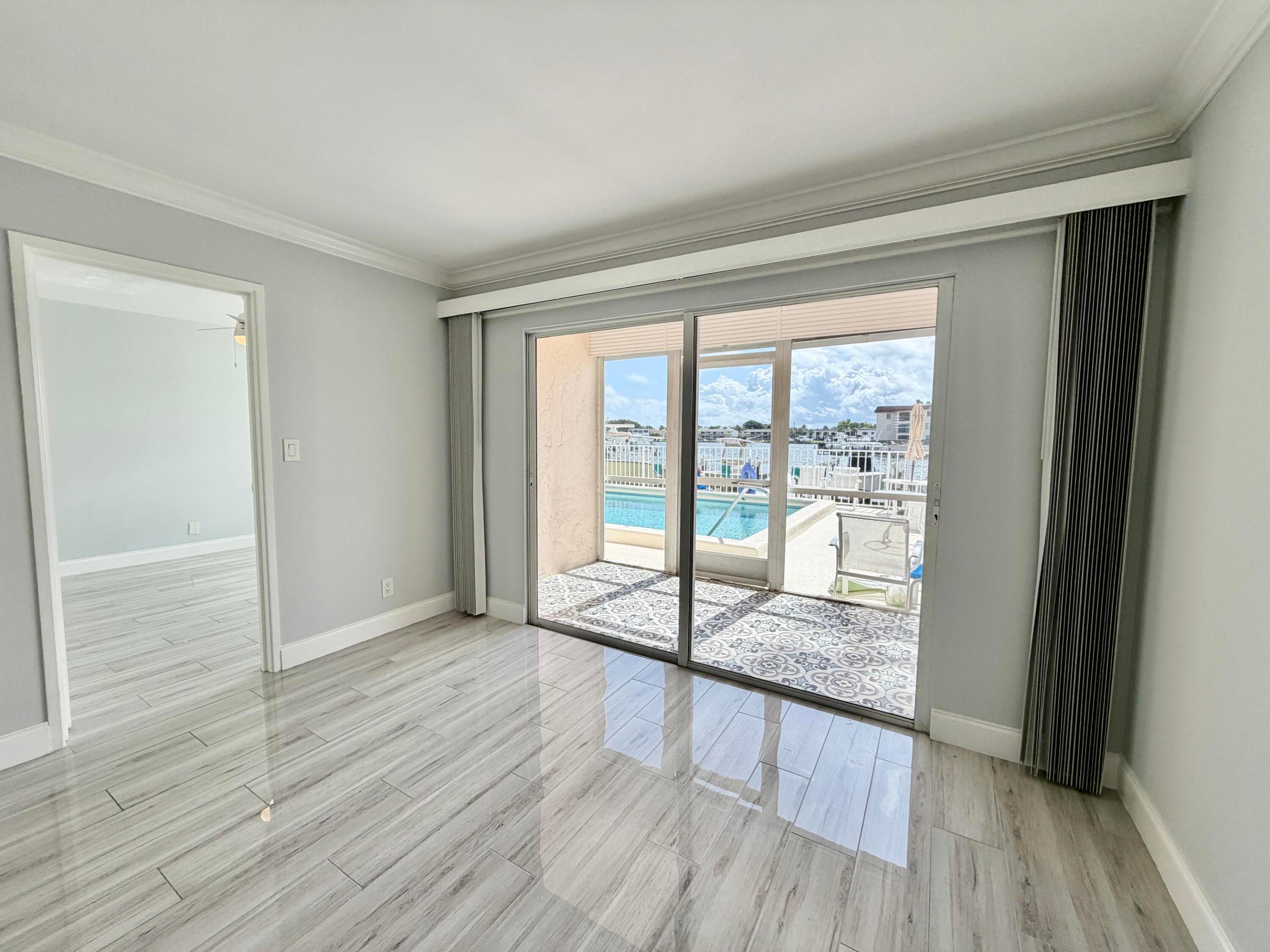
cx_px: 635
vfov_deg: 85.7
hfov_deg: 102.1
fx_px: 514
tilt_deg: -4.0
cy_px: 476
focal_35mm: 14
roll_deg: +0.2
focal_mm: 2.22
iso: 64
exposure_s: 1/413
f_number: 2.2
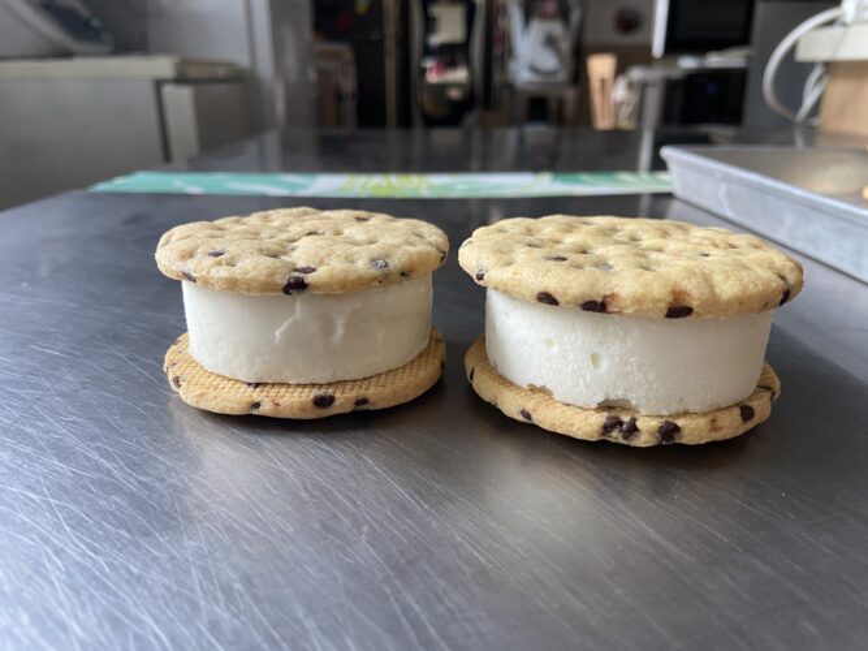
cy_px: 326
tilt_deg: -20.6
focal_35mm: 26
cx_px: 434
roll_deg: +0.0
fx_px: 652
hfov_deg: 67.3
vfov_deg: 53.0
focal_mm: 4.25
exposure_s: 1/50
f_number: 1.8
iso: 160
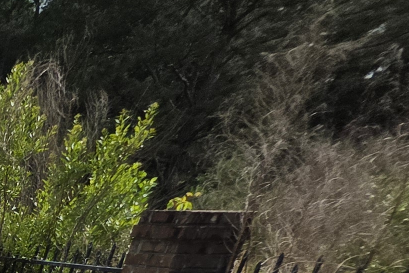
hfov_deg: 15.8
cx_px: -545
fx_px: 750
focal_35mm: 66
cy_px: 656
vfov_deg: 14.1
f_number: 1.9
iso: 32
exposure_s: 1/2027
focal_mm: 2.2
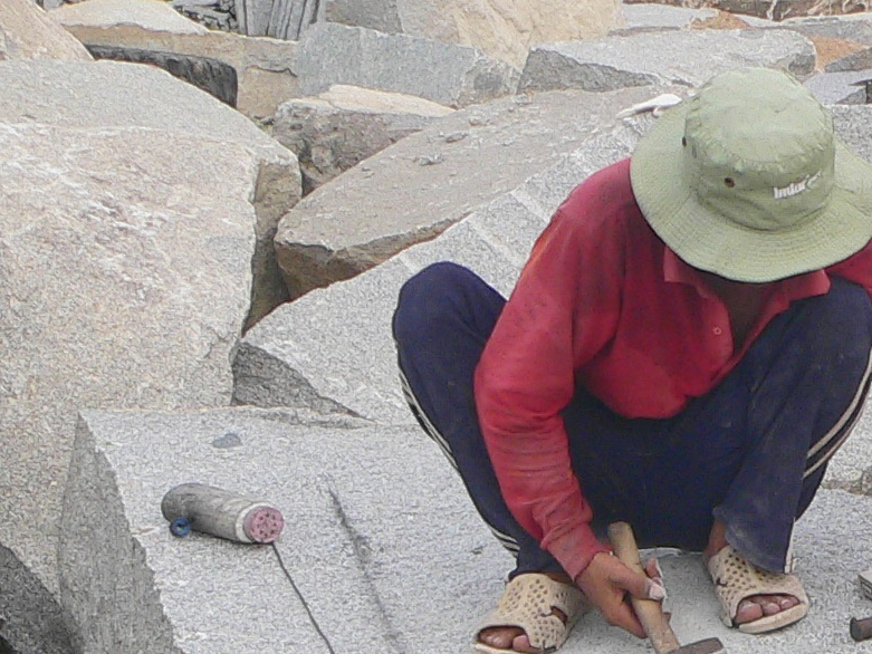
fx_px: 2973
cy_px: 706
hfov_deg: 15.8
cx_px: 1147
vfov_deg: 12.4
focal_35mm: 118
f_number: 4
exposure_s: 1/200
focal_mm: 6
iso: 80
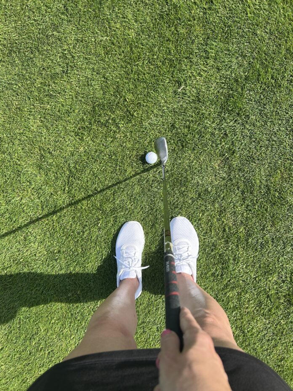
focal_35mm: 26
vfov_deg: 67.3
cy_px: 196
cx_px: 146
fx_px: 293
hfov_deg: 53.1
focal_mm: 5.7
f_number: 1.5
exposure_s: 1/1779
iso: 50
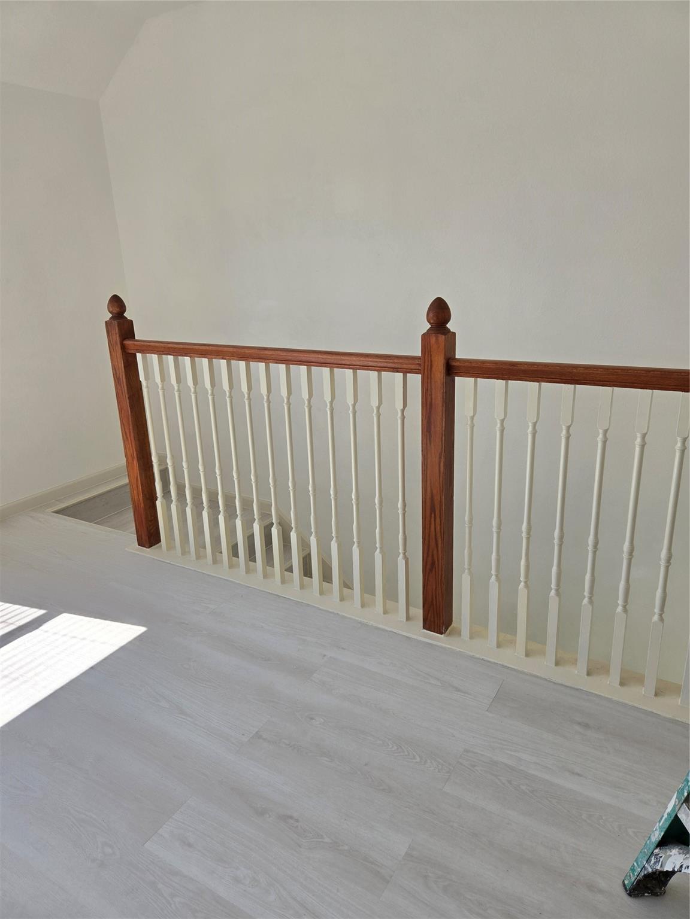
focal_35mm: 23
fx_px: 611
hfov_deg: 58.9
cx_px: 345
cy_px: 460
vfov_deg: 73.9
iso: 80
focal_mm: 5.4
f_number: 1.8
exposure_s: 1/508
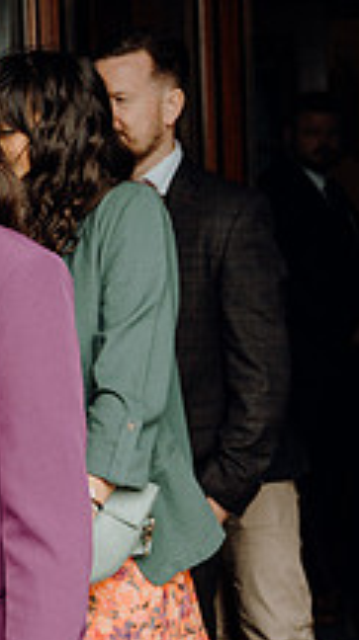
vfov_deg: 22.9
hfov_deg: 12.1
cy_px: 357
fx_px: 1579
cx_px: -246
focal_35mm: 93
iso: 320
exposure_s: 1/200
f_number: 3.5
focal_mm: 33
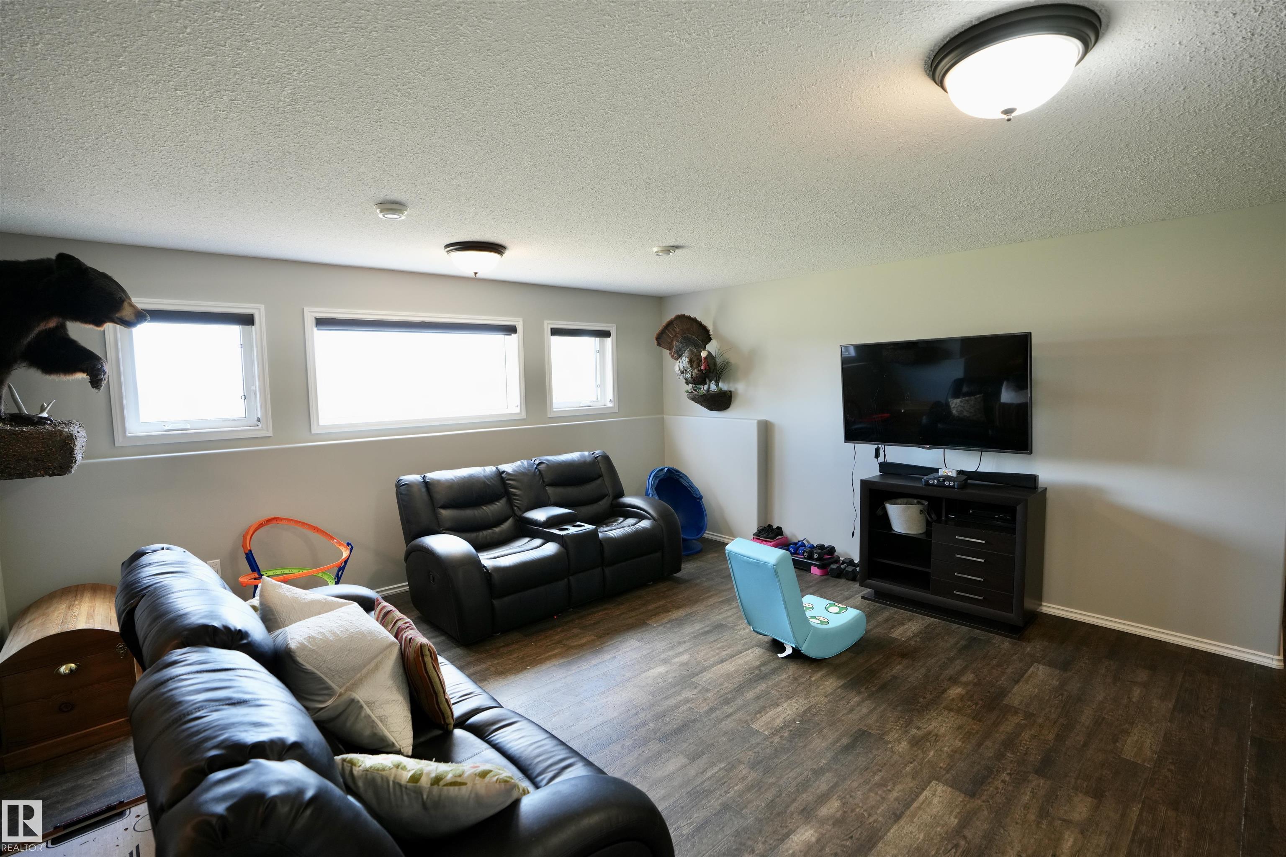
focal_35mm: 16
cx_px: 643
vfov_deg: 73.7
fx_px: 572
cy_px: 428
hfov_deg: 96.7
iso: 640
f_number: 4
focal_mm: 16
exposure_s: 1/60
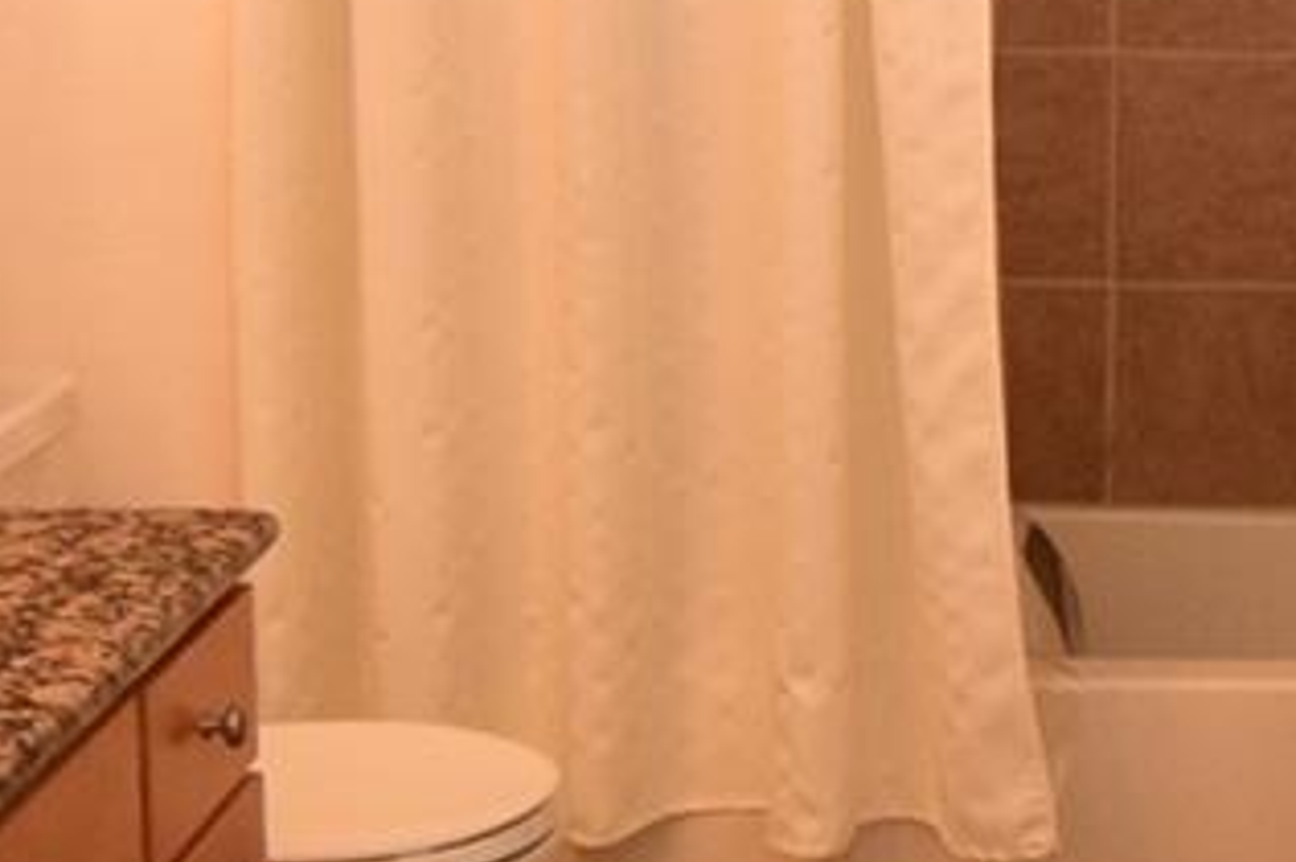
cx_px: 1111
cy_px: 90
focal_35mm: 76
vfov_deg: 17.6
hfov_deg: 26.0
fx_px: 2733
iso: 1600
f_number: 4.5
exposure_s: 1/60
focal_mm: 10
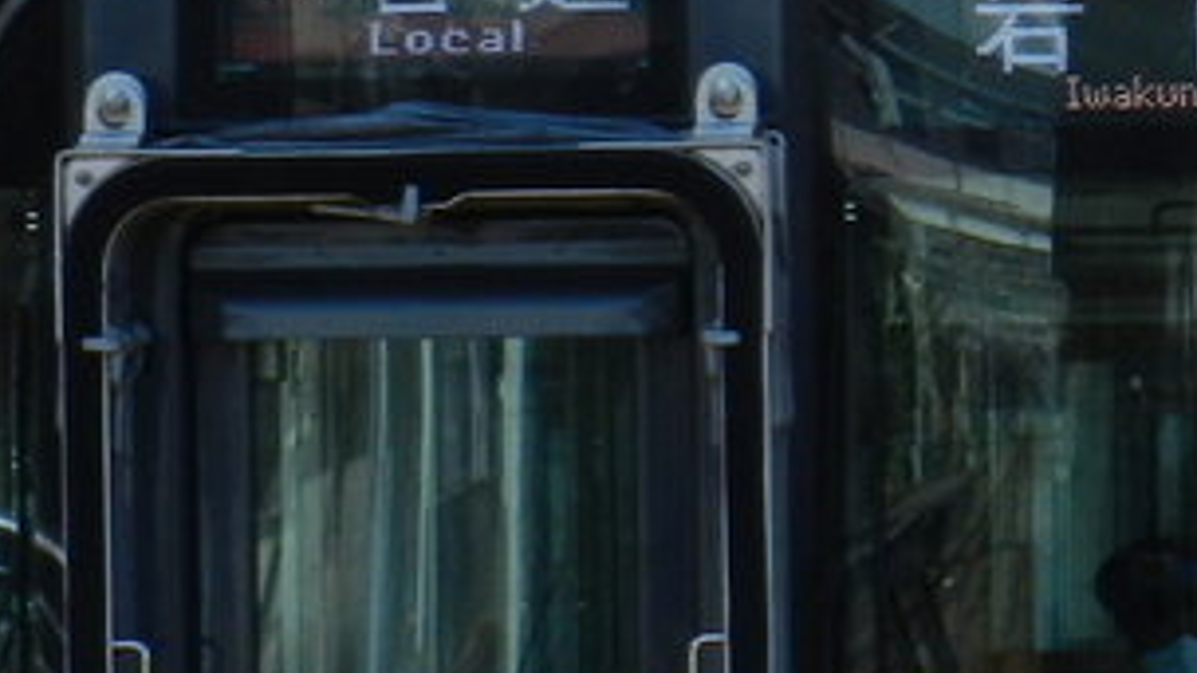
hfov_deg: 3.9
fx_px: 17742
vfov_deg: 2.2
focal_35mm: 559
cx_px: 1366
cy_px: 642
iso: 160
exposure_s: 1/500
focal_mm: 23.1
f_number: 5
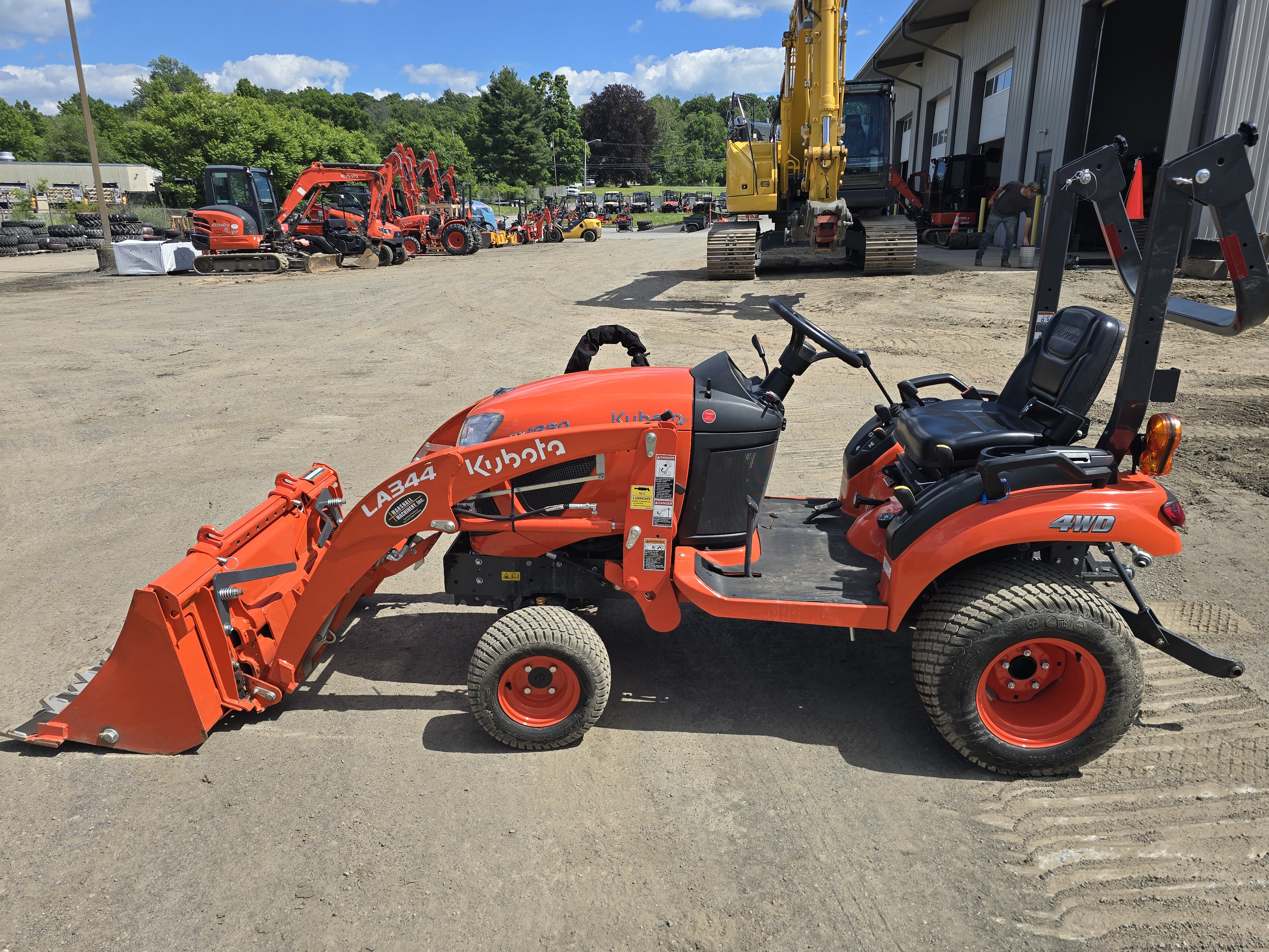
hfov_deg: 71.6
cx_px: 634
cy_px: 482
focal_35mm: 24
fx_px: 880
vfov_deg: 56.8
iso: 12
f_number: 1.7
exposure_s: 1/854
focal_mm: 6.3
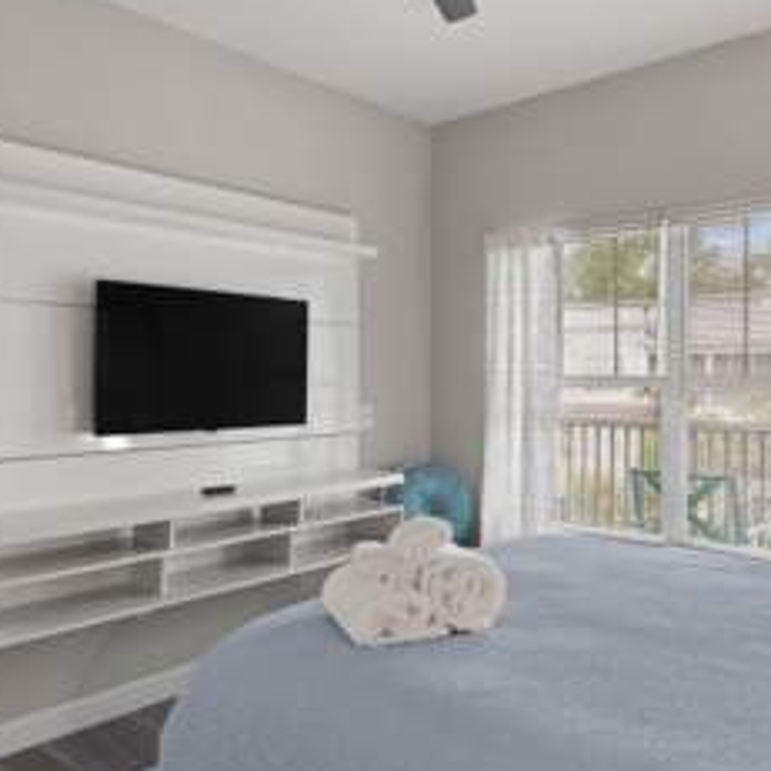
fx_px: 756
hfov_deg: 53.9
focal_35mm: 30
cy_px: 387
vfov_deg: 54.0
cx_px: 431
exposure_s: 1/2
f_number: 8
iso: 200
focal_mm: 17
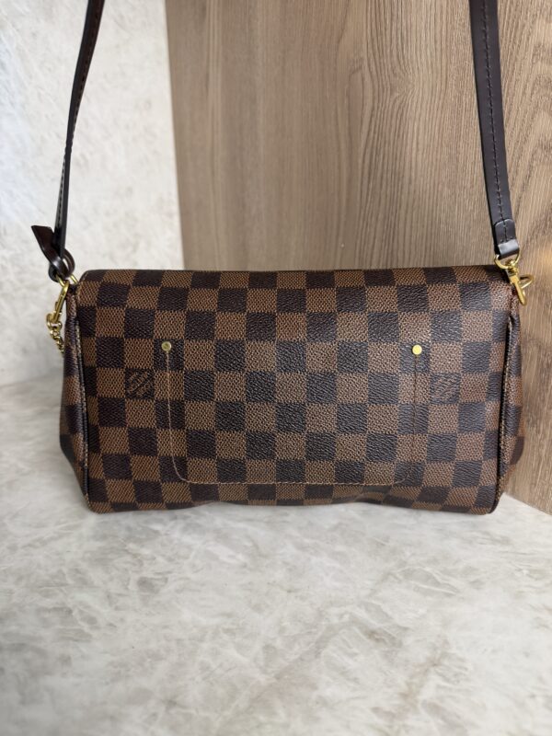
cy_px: 368
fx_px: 510
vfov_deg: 71.6
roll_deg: +0.6
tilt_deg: -20.2
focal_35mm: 24
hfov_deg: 56.8
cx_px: 276
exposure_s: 1/120
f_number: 1.78
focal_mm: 6.76
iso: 160
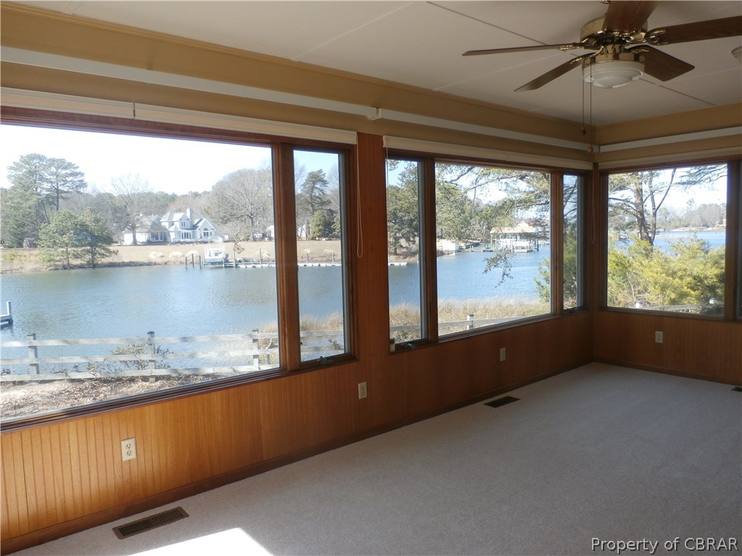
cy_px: 278
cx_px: 371
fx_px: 536
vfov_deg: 54.9
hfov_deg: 69.4
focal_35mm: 25
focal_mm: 4.5
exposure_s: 1/125
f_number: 3
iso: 100
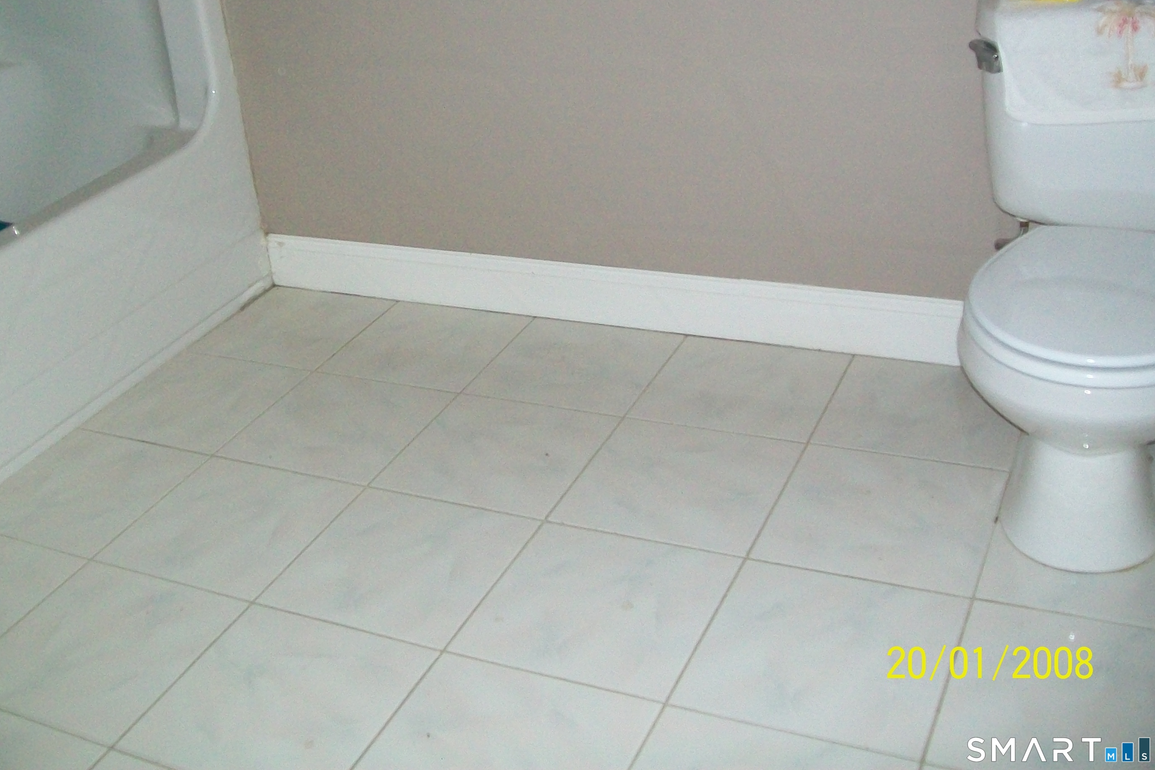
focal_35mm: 42
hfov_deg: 46.3
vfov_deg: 31.7
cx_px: 512
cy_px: 286
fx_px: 1347
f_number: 2.7
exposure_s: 1/125
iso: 200
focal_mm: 6
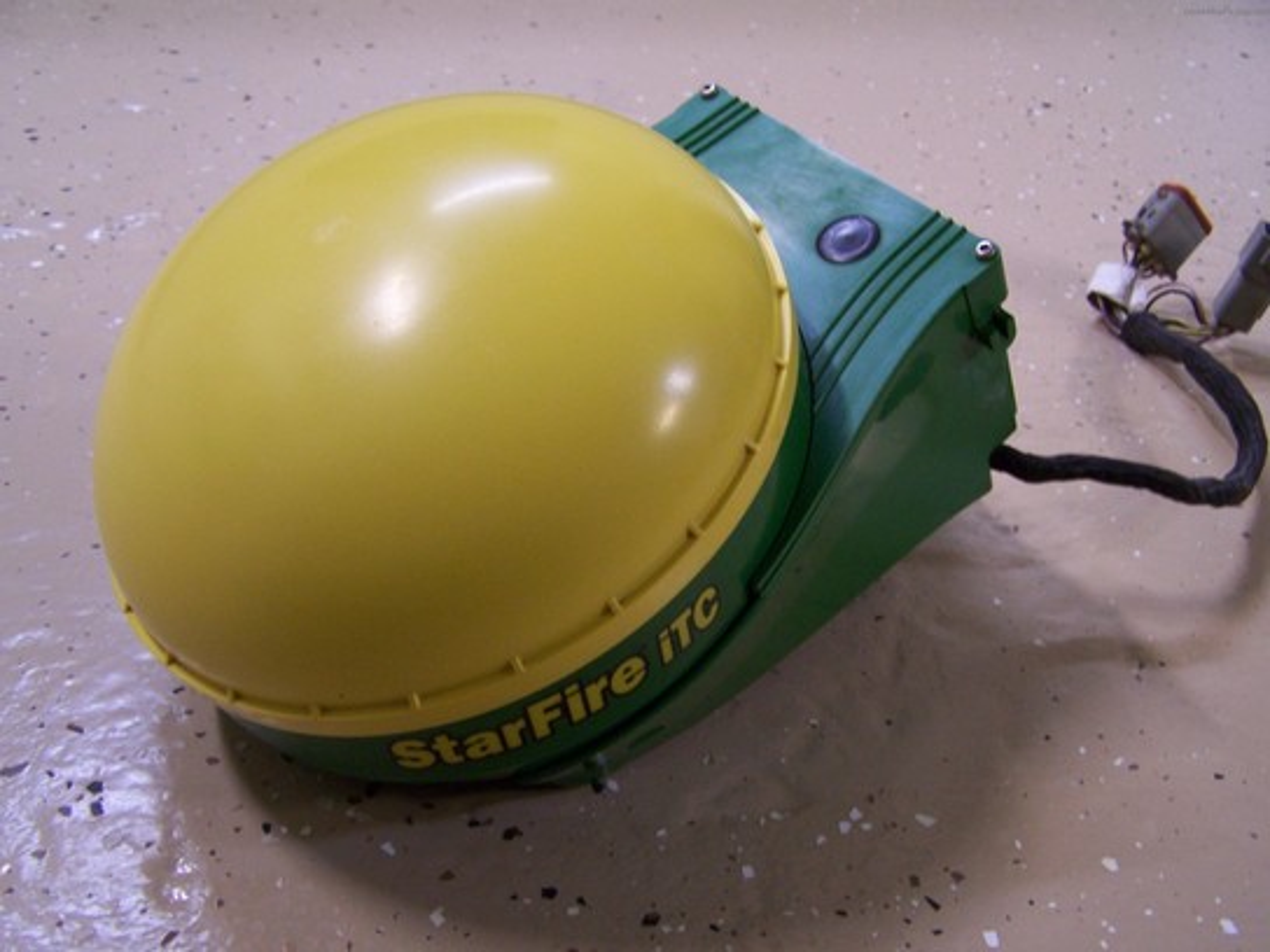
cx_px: 635
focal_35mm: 38
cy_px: 476
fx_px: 1394
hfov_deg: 49.0
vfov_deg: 37.7
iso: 140
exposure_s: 1/8
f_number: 2.8
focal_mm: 6.3
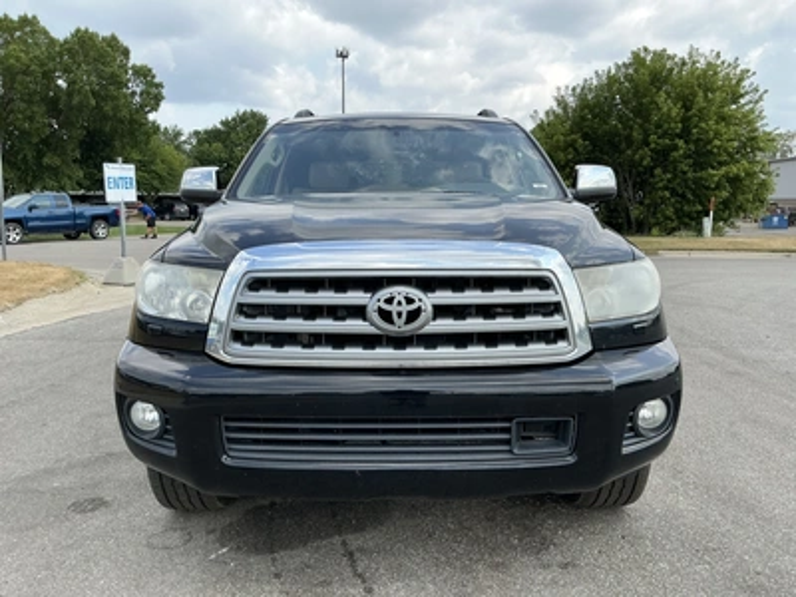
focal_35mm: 28
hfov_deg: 63.4
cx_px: 398
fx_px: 644
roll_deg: -0.5
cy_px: 298
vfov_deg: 49.7
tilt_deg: -5.4
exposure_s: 1/1121
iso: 25
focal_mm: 3
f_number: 1.8
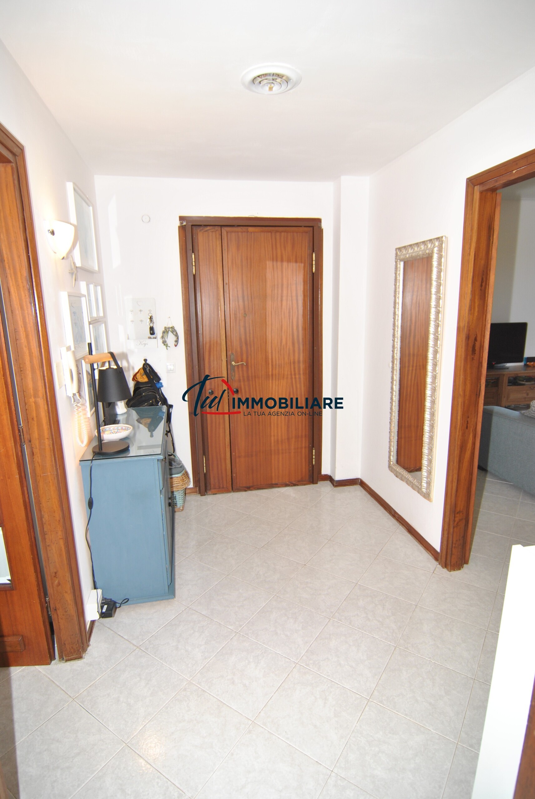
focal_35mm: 18
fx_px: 400
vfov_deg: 89.9
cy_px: 400
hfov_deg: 67.5
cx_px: 268
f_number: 4
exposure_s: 1/60
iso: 200
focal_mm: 12
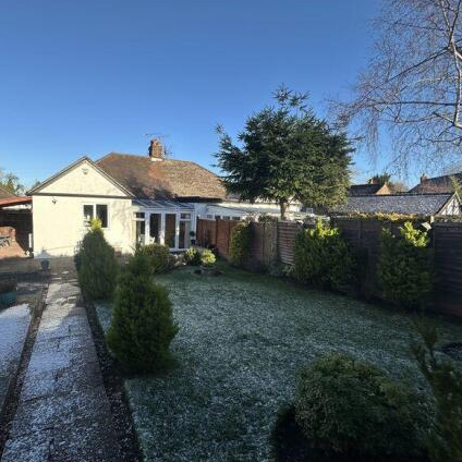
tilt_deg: -5.6
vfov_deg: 84.0
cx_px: 177
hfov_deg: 82.6
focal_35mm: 17
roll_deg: -1.7
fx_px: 257
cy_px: 233
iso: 50
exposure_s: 1/1103
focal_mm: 2.22
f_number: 2.2
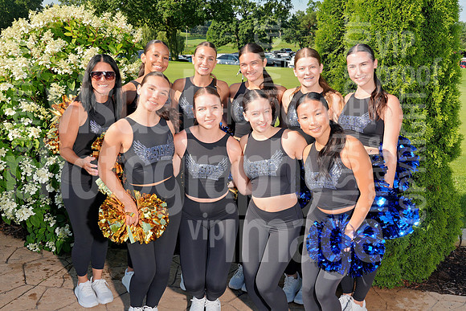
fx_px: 583
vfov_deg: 29.9
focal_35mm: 45
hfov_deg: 43.6
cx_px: 233
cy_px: 156
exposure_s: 1/160
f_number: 8
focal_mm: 30
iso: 100
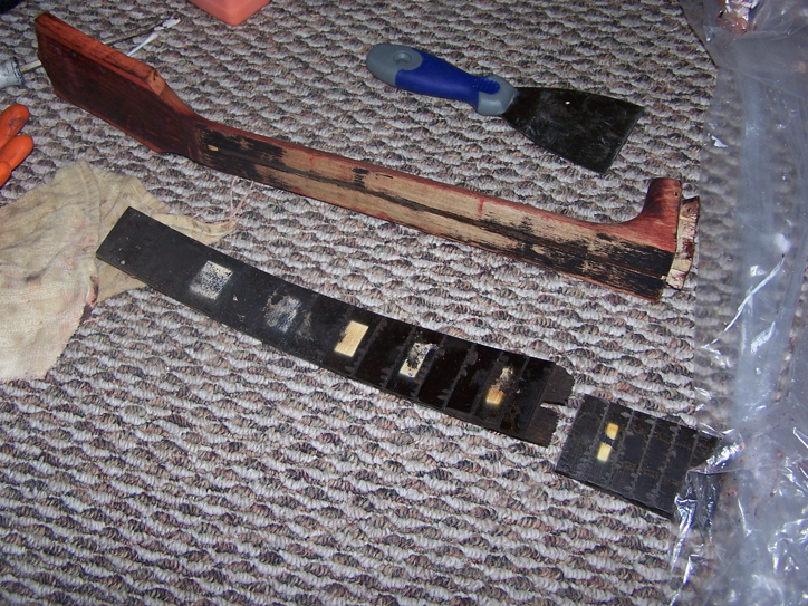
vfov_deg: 34.3
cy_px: 280
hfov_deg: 44.7
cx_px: 365
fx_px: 980
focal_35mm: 42
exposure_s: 1/60
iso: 80
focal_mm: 6.3
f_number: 2.8
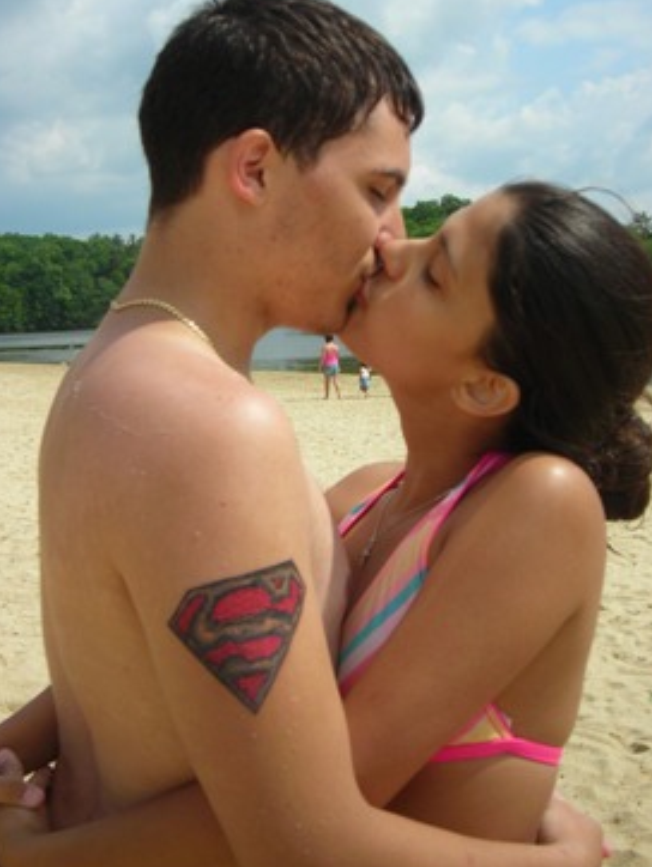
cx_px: 352
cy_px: 398
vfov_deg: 40.4
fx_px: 1179
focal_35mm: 47
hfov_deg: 30.9
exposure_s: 1/746
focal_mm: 6.3
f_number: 3.2
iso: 50
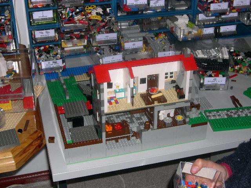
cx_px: 126
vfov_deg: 25.7
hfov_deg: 33.8
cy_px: 94
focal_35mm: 57
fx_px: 413
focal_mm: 12.2
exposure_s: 1/60
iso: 100
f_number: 3.4
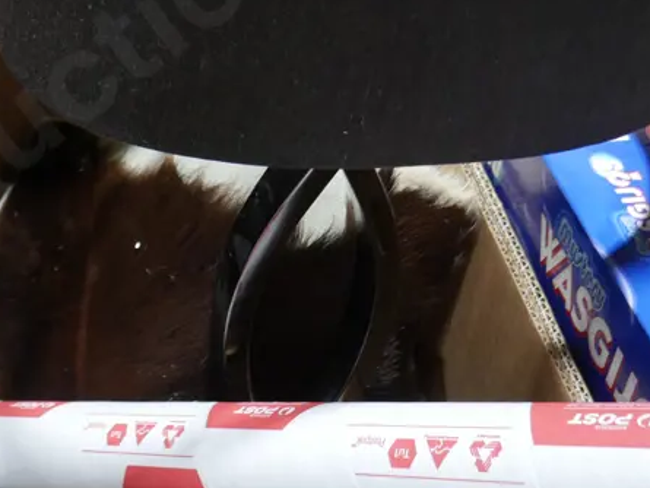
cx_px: 32
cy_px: 122
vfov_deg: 21.1
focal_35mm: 69
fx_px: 1296
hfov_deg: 26.9
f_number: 3.6
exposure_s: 1/60
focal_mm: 15
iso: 320
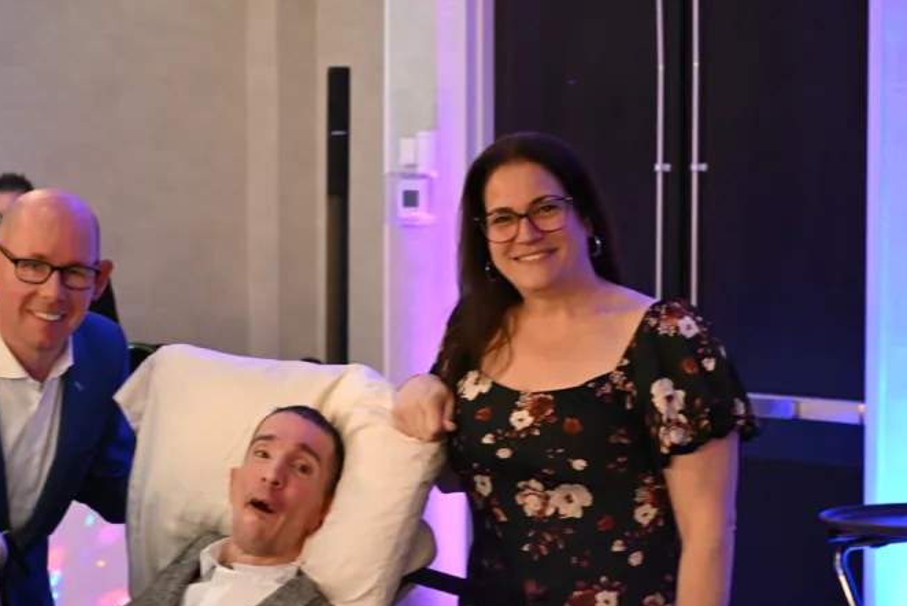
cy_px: 465
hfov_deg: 17.6
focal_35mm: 116
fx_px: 2924
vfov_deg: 11.8
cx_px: 299
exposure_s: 1/30
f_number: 4.5
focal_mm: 50
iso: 2800
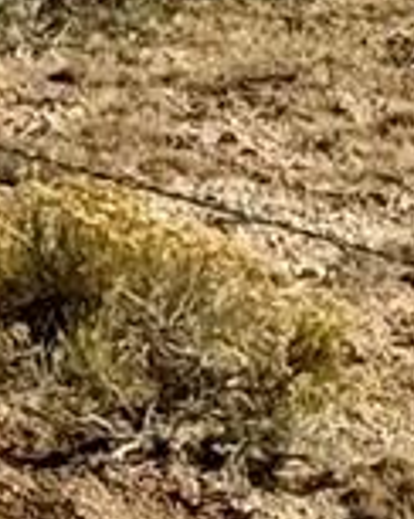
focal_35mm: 491
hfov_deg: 3.1
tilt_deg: +1.3
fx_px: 7535
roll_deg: +1.1
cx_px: -702
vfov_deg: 3.8
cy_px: -1055
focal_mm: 6.76
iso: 64
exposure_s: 1/7937
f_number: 1.78
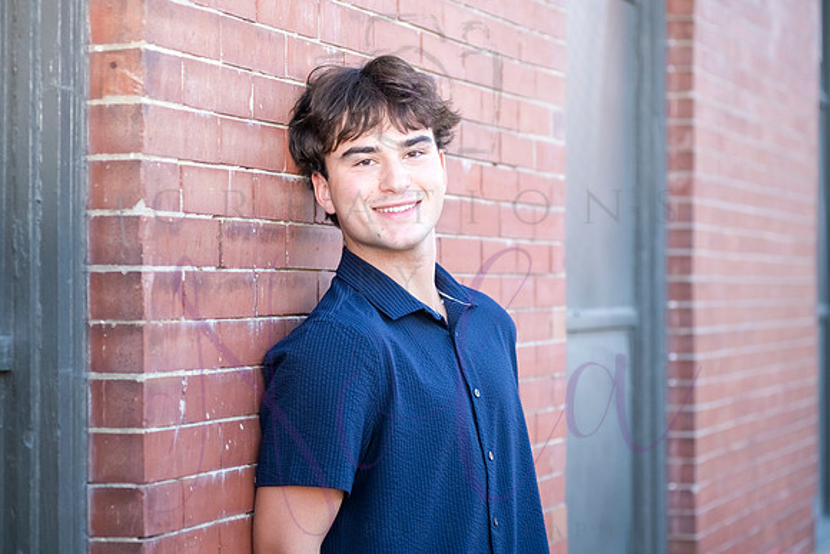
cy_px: 268
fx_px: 1955
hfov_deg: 24.0
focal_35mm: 85
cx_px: 415
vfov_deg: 16.1
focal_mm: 80
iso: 800
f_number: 4
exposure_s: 1/640
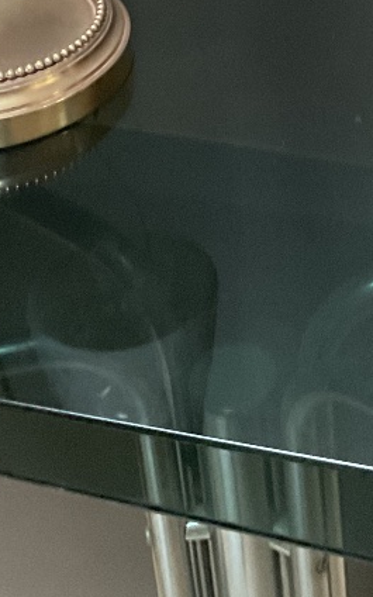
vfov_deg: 21.5
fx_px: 1415
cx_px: 320
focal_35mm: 87
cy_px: -187
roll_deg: +3.7
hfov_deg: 14.9
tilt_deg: -21.6
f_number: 1.8
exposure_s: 1/30
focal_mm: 3
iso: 320
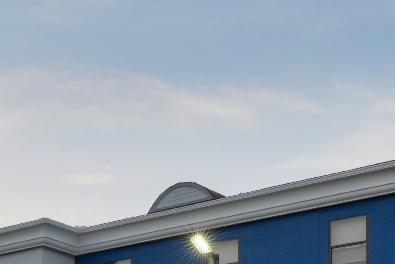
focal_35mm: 77
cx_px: 15
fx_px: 845
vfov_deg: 17.2
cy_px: 278
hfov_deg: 25.2
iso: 100
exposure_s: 1/1.25
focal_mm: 24
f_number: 22
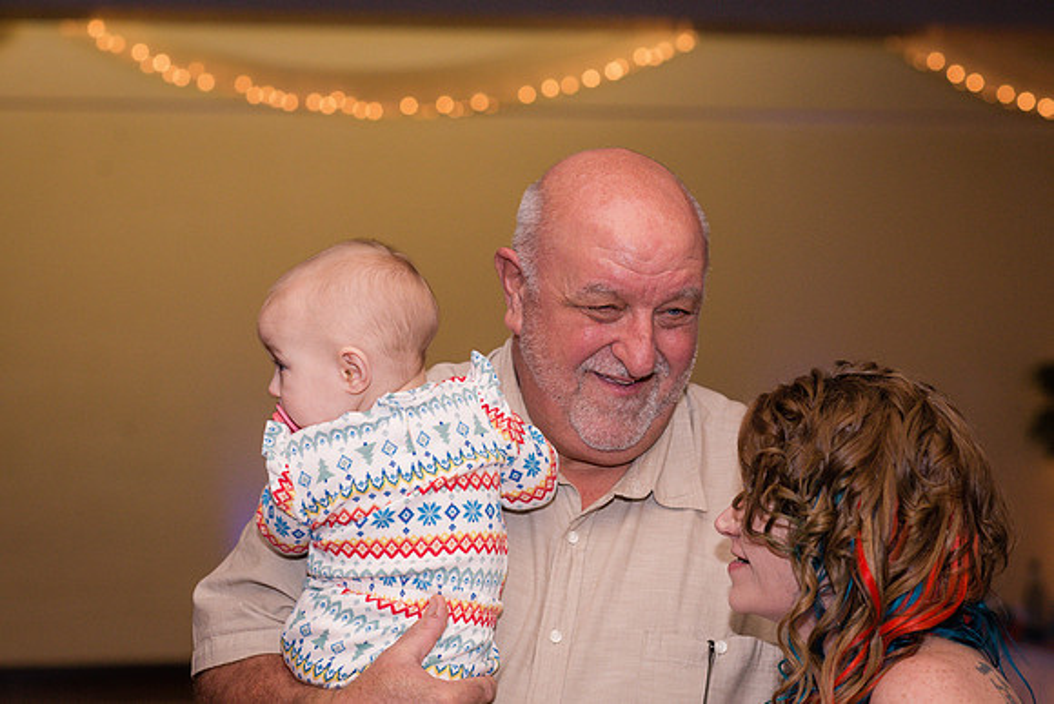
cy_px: 352
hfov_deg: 23.9
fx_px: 2489
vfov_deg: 16.1
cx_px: 527
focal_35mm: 85
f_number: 4
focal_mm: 85
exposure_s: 1/125
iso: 640
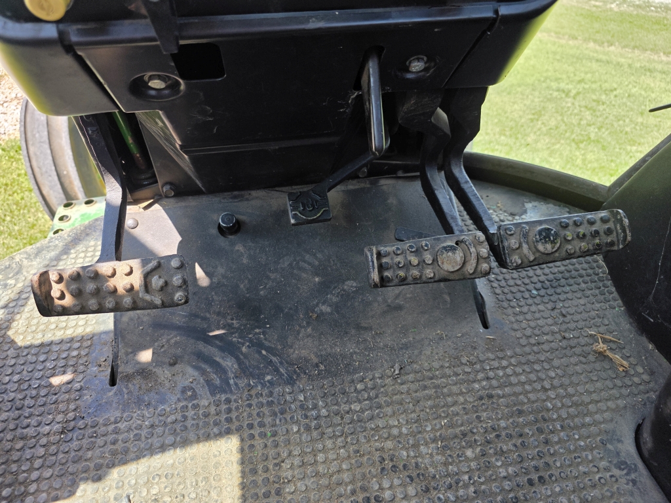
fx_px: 446
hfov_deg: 73.9
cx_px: 336
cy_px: 252
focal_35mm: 23
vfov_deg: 58.9
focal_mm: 6.3
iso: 50
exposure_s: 1/359
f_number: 1.7
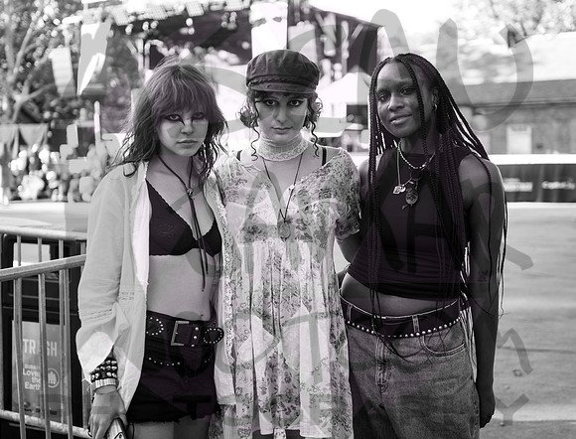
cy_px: 192
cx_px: 280
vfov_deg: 24.9
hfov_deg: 32.4
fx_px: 992
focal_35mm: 59
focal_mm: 48
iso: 200
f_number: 2.8
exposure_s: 1/200
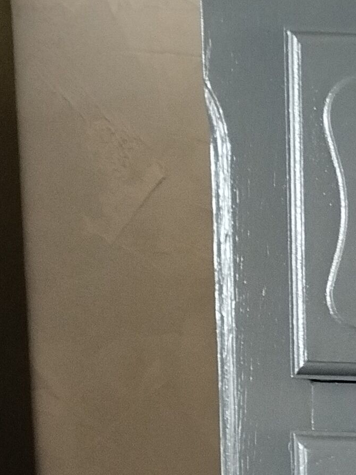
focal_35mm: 108
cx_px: 654
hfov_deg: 12.5
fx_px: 1481
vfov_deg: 17.0
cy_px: 646
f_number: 1.7
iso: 640
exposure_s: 1/17
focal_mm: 5.31
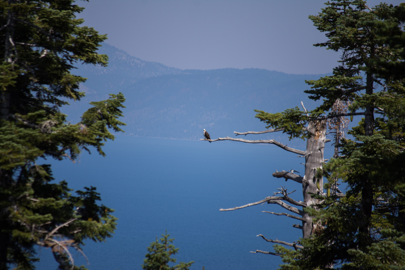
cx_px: 202
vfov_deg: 4.6
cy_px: 135
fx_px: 3375
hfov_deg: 6.9
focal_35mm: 300
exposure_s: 1/1600
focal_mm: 200
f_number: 5.6
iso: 100
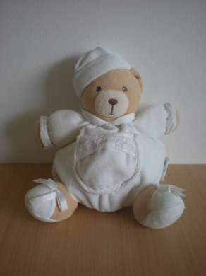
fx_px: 302
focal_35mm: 38
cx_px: 103
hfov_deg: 37.7
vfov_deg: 49.0
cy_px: 138
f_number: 3.1
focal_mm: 6.3
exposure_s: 1/59.8
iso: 158
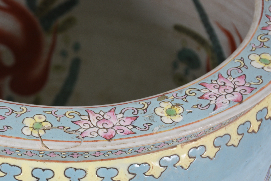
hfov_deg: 16.6
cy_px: 148
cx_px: 64
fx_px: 926
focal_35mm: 123
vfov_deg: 11.1
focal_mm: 48
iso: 160
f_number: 6.3
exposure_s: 1/50
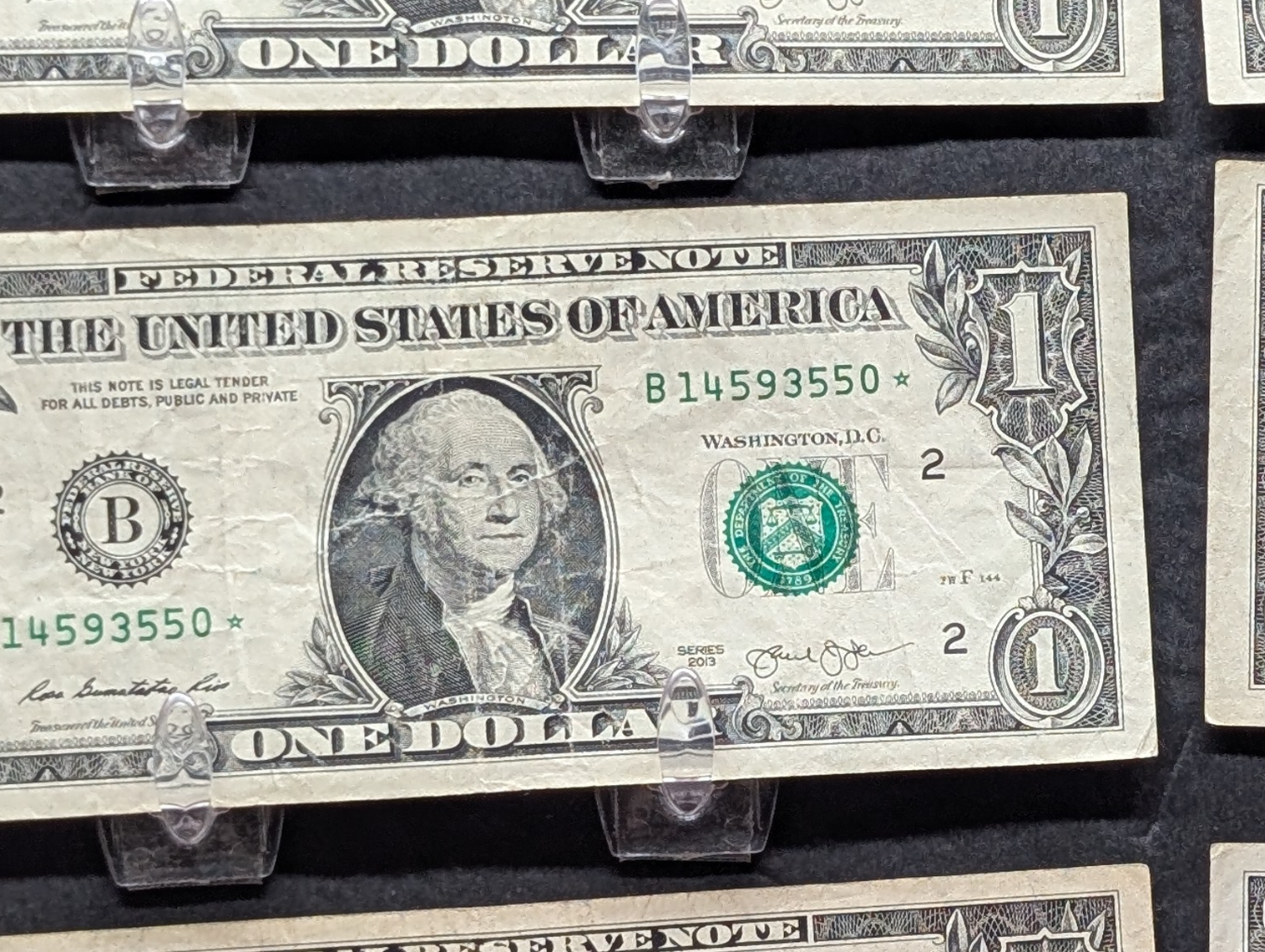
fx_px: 4830
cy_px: 663
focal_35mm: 132
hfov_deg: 14.7
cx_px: 1191
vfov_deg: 11.2
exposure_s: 1/44.1
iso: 47
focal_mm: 6.9
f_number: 1.68
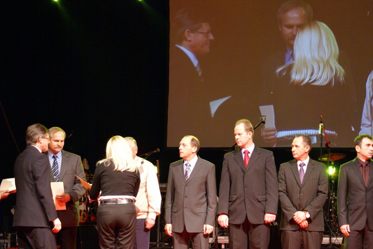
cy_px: 124
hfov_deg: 22.6
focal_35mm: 90
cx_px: 186
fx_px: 933
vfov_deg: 15.2
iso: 800
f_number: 5.6
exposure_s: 1/25
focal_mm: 60
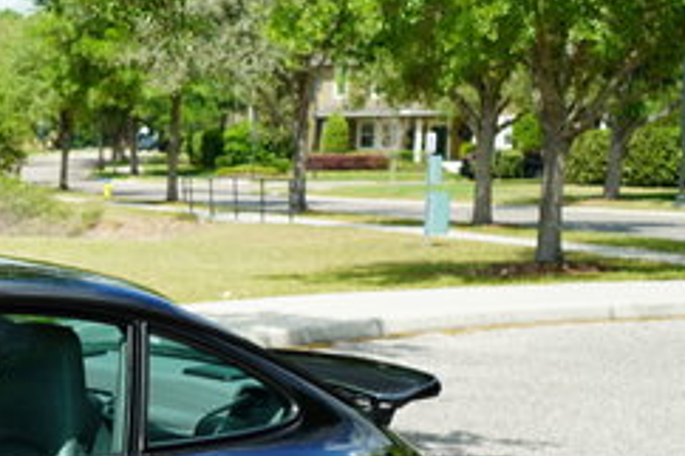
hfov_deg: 19.5
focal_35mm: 92
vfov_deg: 14.6
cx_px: -327
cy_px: 450
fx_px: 1749
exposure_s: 1/60
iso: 100
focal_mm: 29
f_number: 4.5
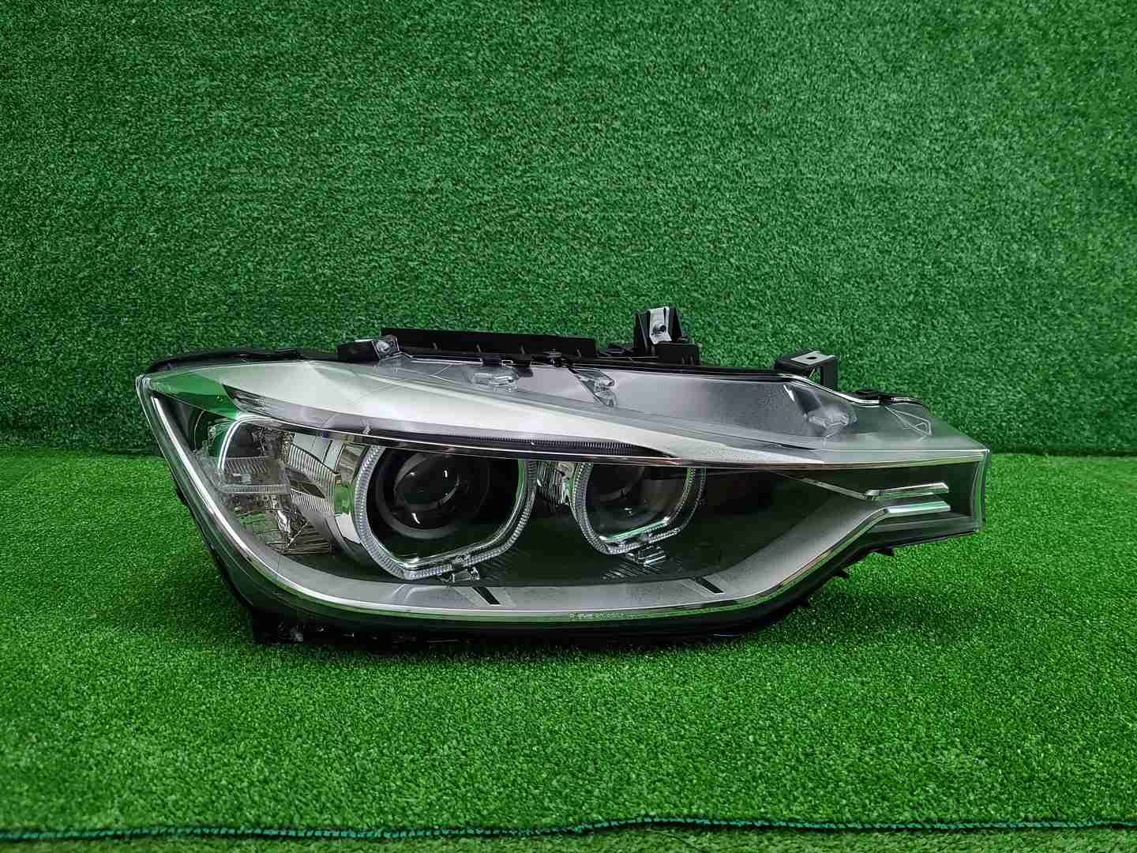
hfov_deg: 67.3
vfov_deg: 53.1
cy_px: 426
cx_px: 568
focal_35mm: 26
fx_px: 854
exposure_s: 1/50
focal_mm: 5.4
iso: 113
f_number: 1.8
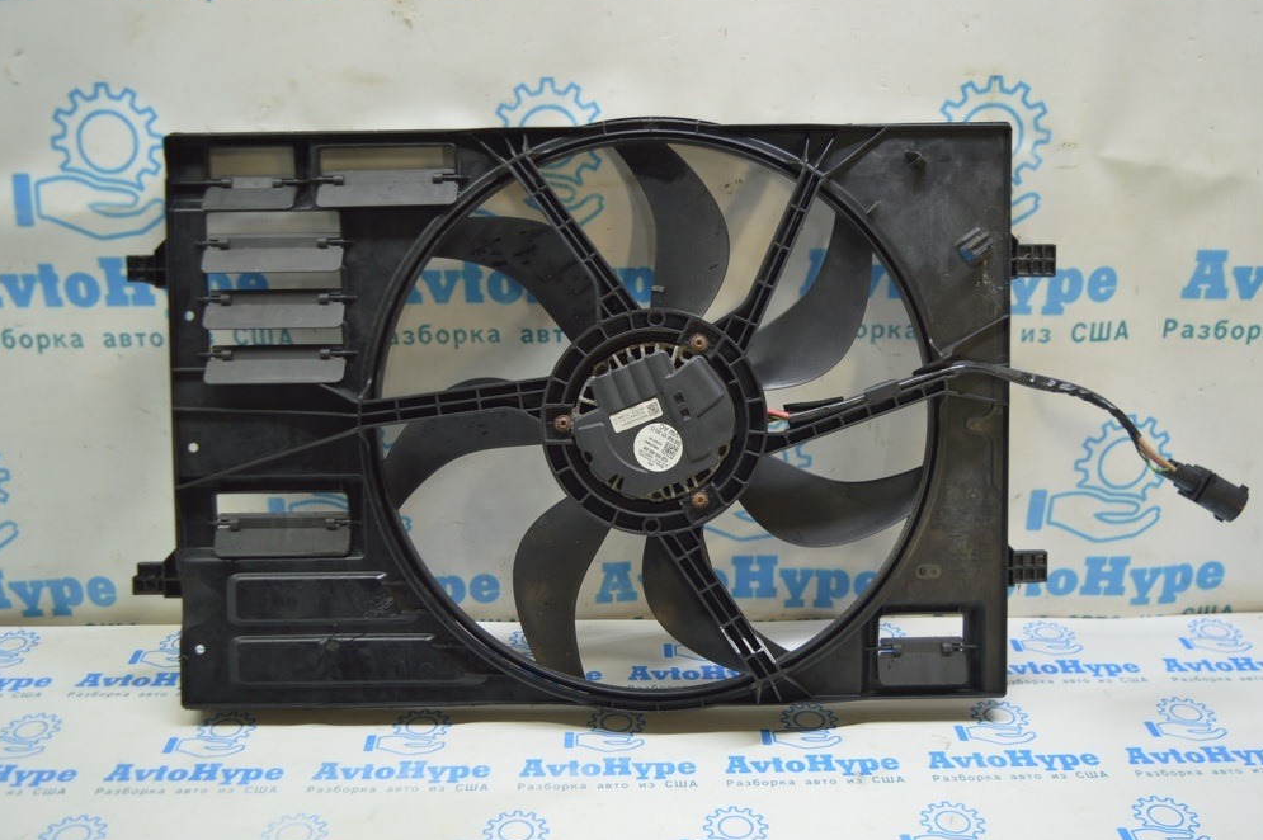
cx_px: 627
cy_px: 423
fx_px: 1245
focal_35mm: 36
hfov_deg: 53.8
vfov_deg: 37.3
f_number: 3.8
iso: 400
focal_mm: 23
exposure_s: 1/40
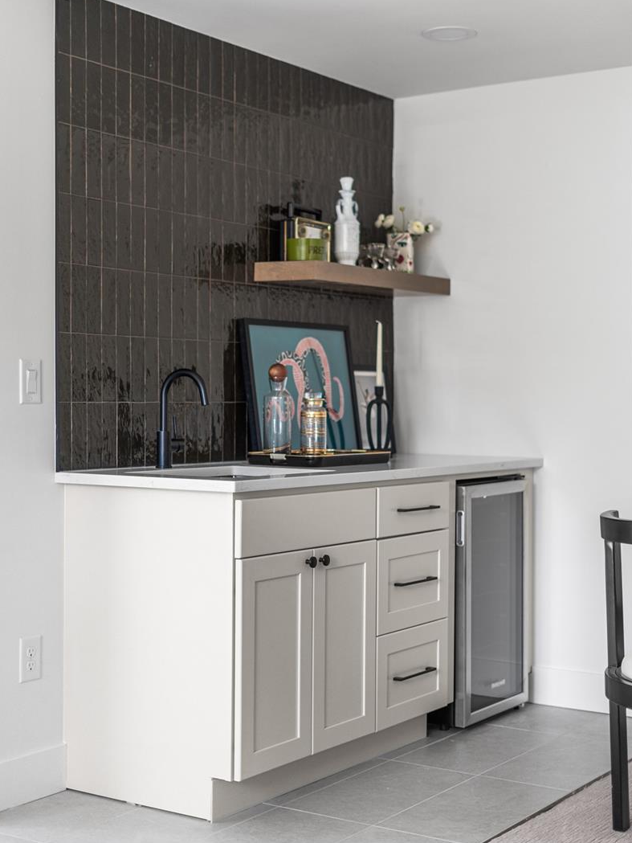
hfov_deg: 26.6
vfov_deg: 34.9
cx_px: 314
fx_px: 1339
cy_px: 395
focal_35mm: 55
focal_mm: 50
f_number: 1.8
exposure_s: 1/160
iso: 640
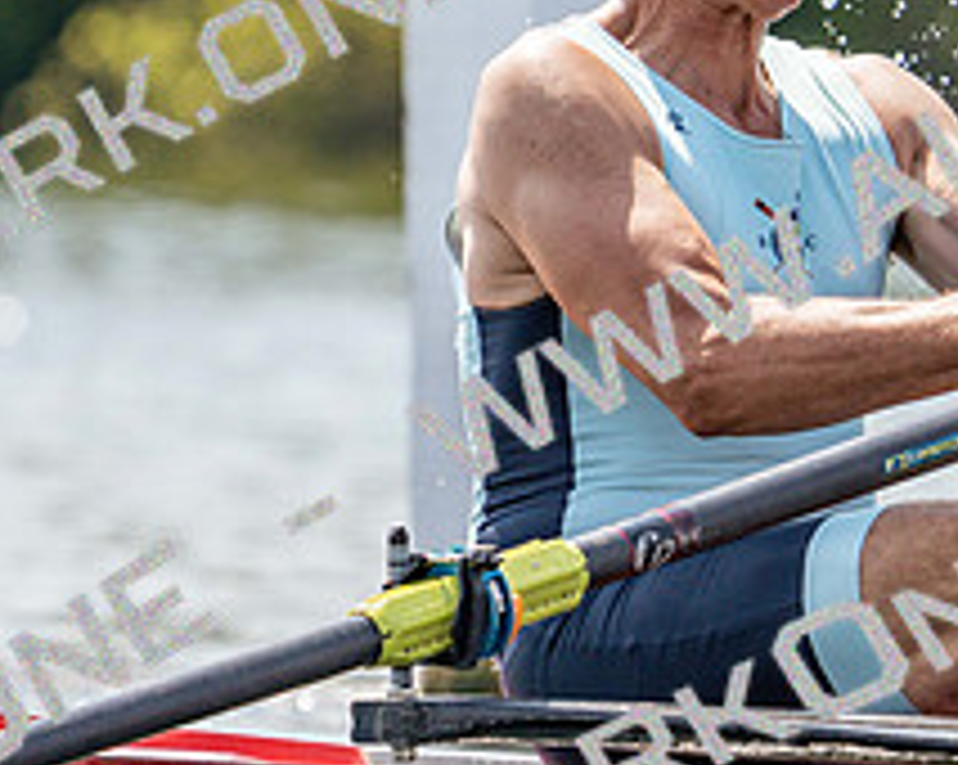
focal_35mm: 1168
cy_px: 493
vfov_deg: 1.3
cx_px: 967
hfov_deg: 1.7
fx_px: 33086
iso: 320
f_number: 6.3
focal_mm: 456
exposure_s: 1/1600
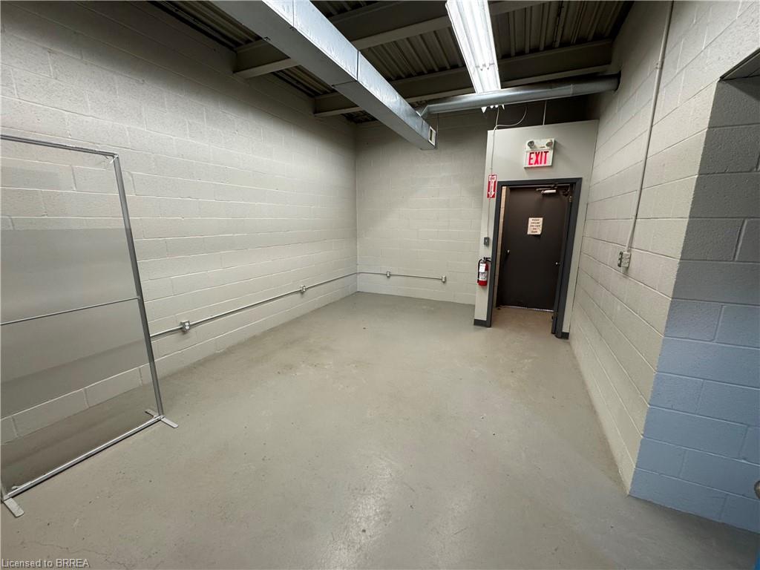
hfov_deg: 102.1
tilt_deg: -10.2
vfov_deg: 85.7
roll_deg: -0.4
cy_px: 285
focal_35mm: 14
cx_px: 380
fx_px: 307
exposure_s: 1/120
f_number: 2.2
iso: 200
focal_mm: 2.22
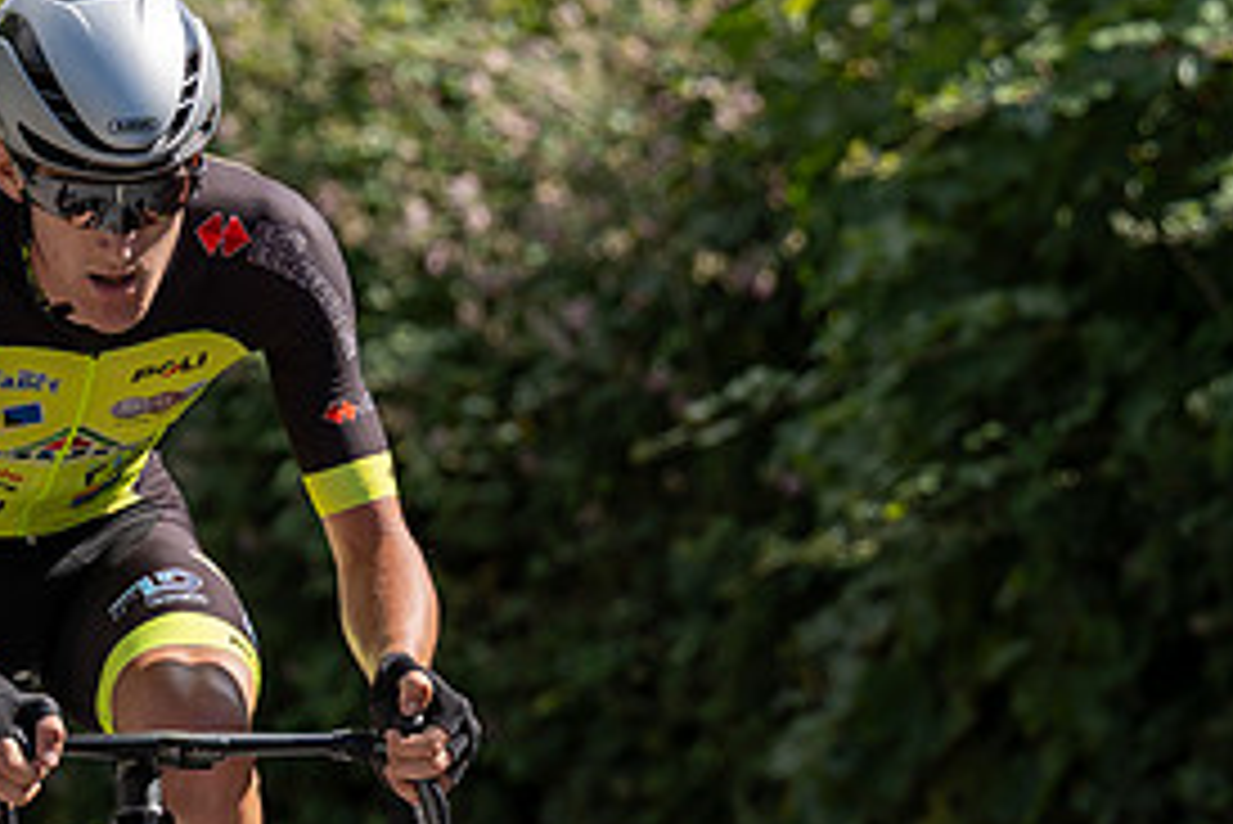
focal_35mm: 535
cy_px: 314
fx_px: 18333
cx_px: 292
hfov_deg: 3.9
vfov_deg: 2.6
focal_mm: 164
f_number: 3.5
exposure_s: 1/1000
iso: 100
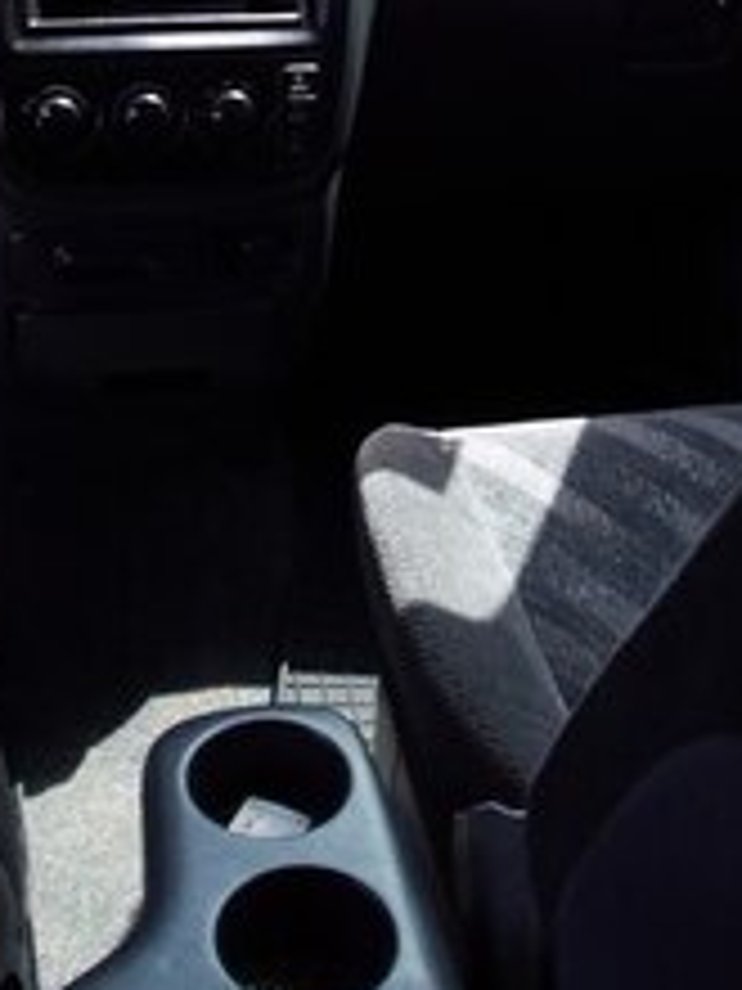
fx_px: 2001
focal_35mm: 70
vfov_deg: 25.8
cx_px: 337
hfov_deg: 21.0
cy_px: -81
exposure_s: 1/205
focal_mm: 3.3
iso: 40
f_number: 2.2
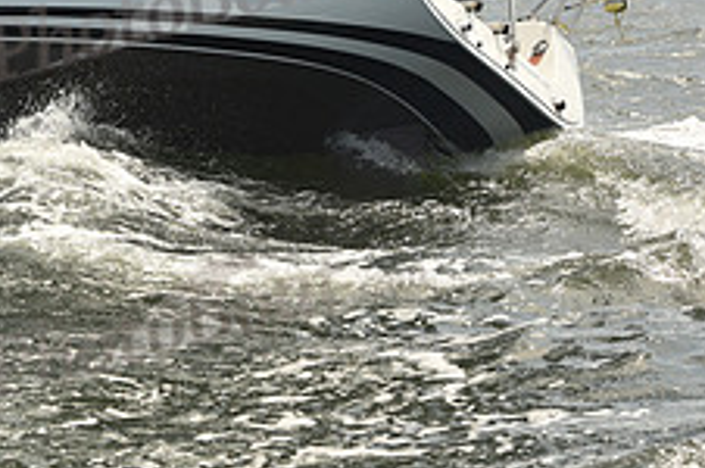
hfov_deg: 11.2
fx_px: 3520
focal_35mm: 180
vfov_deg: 7.5
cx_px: -172
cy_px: -117
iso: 250
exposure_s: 1/800
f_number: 8
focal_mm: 70
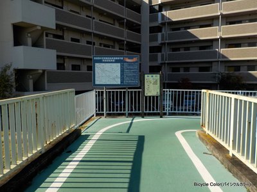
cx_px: 128
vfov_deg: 46.8
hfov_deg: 60.0
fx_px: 223
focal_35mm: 30
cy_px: 96
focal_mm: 4.1
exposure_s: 1/1250
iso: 125
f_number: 3.3
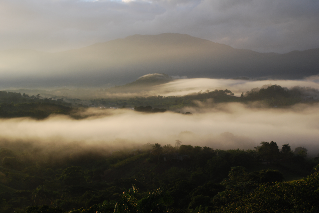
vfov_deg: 18.2
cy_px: 106
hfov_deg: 27.0
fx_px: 665
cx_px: 160
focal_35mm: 75
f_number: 2.8
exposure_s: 1/1250
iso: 100
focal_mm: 50
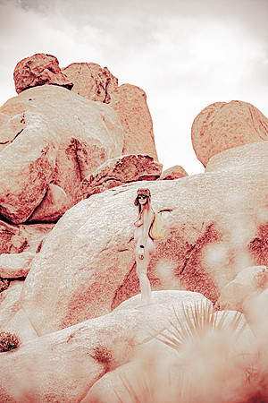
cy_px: 202
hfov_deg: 16.7
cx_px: 134
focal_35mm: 82
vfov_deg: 24.8
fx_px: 916
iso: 100
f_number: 4
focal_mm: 82
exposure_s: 1/1600
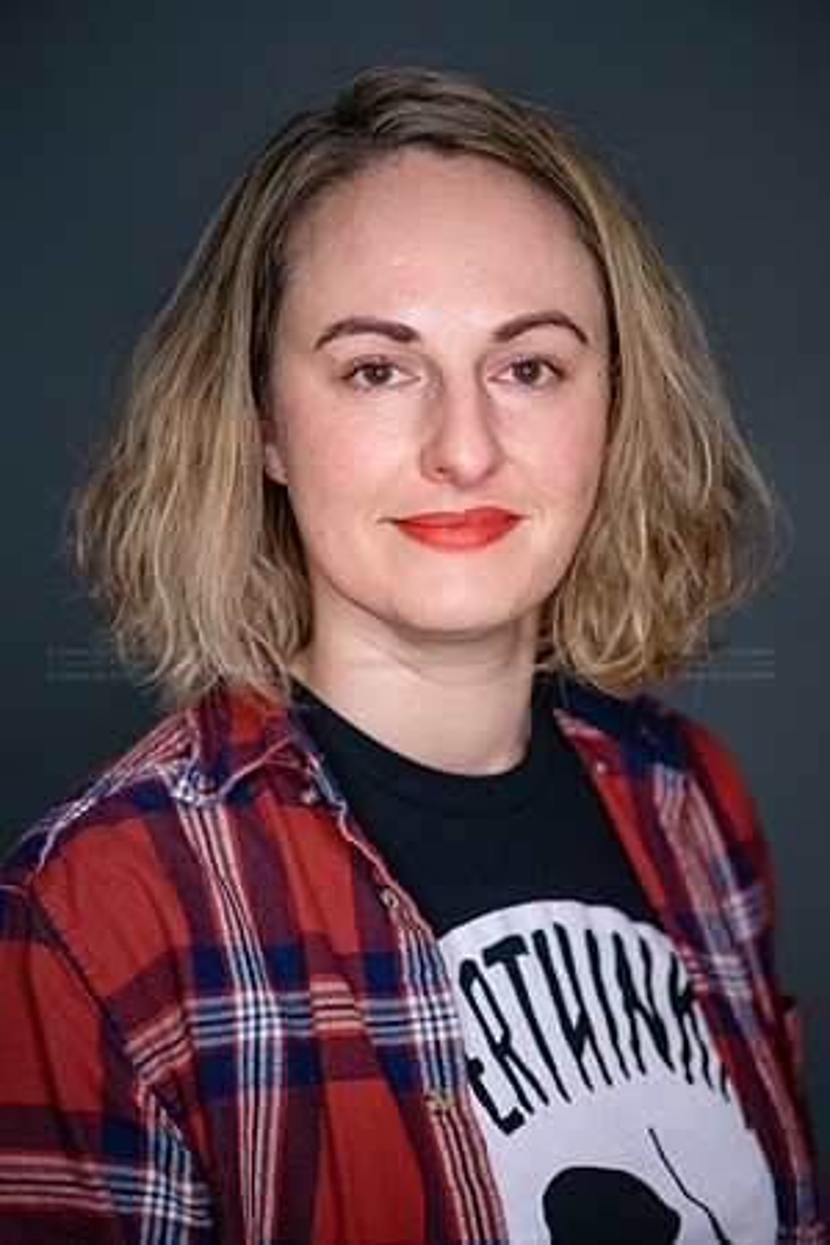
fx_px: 2939
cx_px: 415
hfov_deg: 16.1
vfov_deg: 23.9
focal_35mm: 85
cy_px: 622
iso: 2000
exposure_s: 1/320
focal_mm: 85
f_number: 3.2
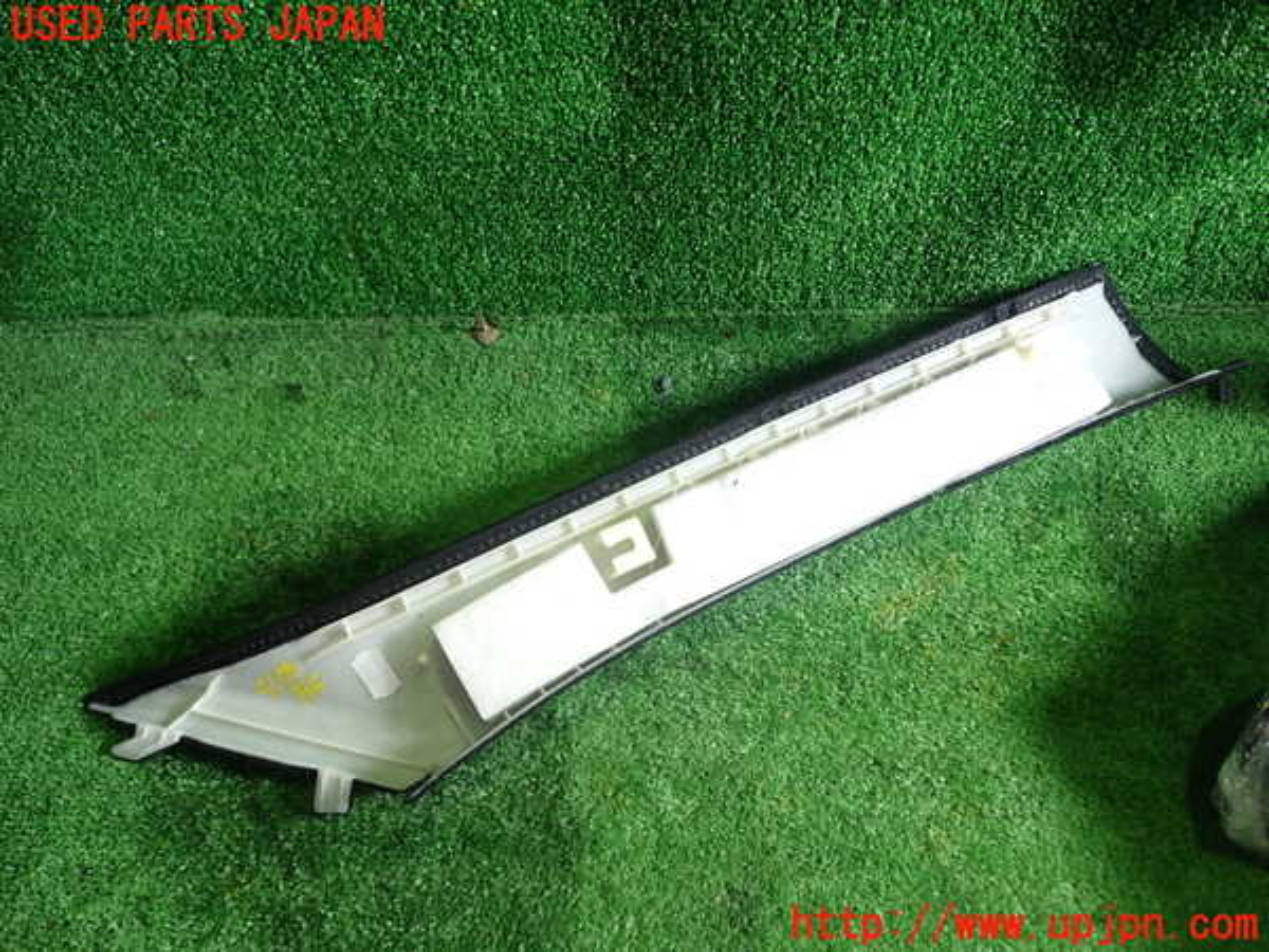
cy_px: 476
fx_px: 1100
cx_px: 634
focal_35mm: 30
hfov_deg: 60.0
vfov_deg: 46.8
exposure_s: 1/50
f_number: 2.3
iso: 200
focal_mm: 5.4
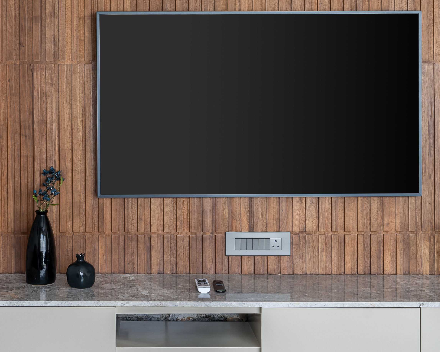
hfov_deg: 30.7
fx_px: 794
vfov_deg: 24.8
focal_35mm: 61
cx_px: 138
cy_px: 95
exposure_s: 1/8
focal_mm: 25
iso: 100
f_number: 10
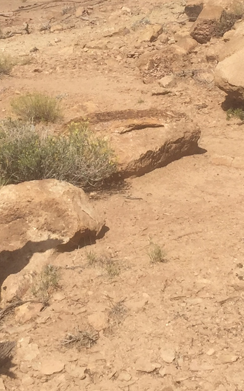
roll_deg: -1.1
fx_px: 1065
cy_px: 63
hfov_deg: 13.1
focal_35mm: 100
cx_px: 96
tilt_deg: -8.4
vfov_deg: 20.5
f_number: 2.2
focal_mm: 4.15
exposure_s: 1/3968
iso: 32
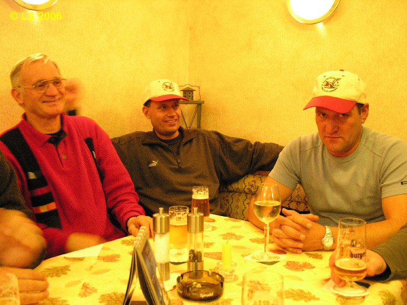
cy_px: 152
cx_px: 204
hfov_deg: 52.6
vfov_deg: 40.7
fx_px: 412
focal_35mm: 35
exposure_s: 1/14.5
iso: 400
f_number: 2.8
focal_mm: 8.9
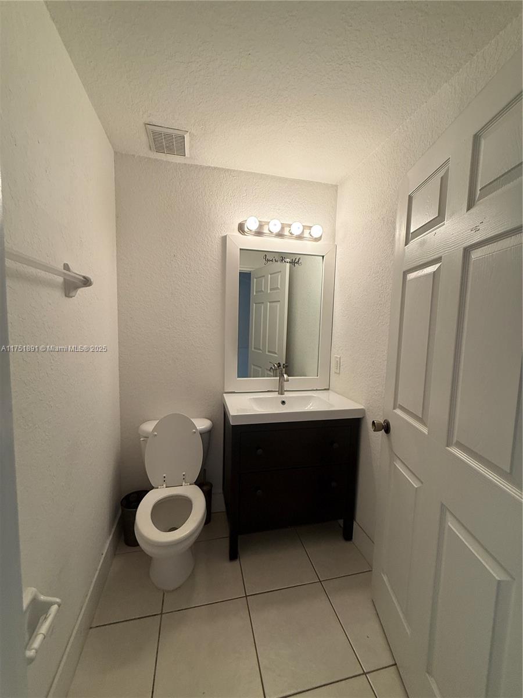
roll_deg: -1.4
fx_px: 282
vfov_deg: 102.1
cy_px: 349
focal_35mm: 14
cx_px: 262
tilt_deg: -4.5
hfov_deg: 85.7
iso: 125
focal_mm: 2.22
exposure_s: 1/120
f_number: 2.2
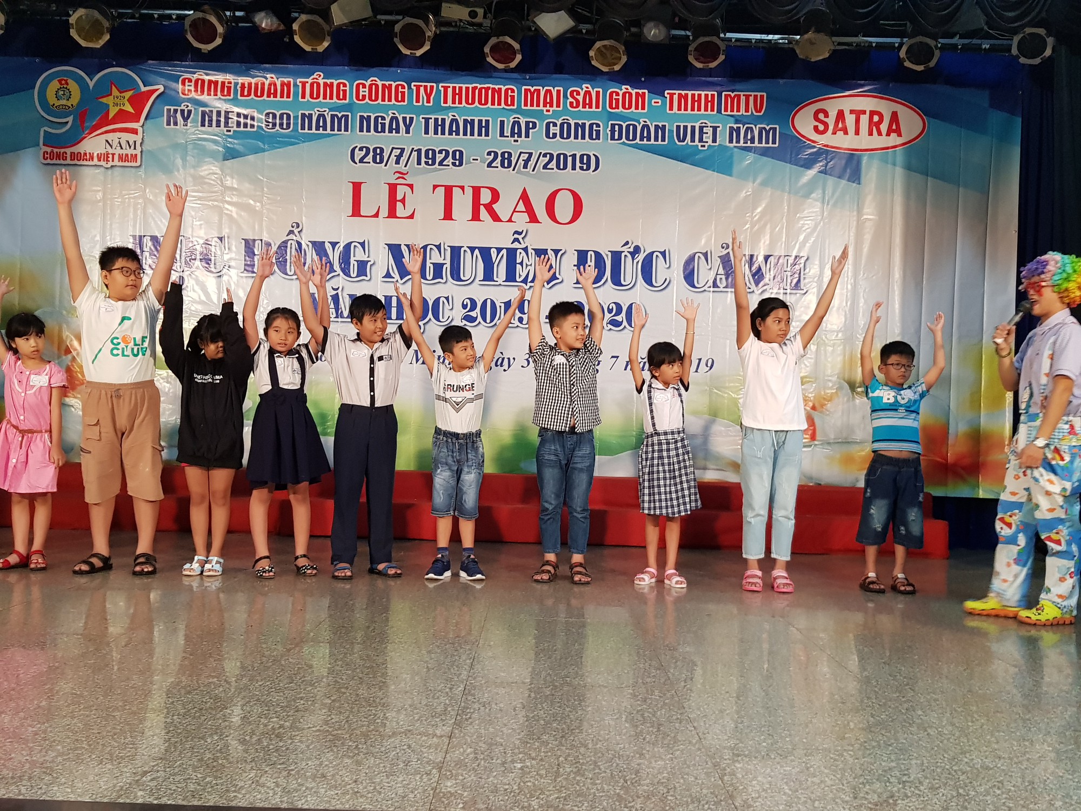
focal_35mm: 26
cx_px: 540
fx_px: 812
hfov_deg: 67.3
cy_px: 406
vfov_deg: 53.1
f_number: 1.7
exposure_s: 1/33
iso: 250
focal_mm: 4.3
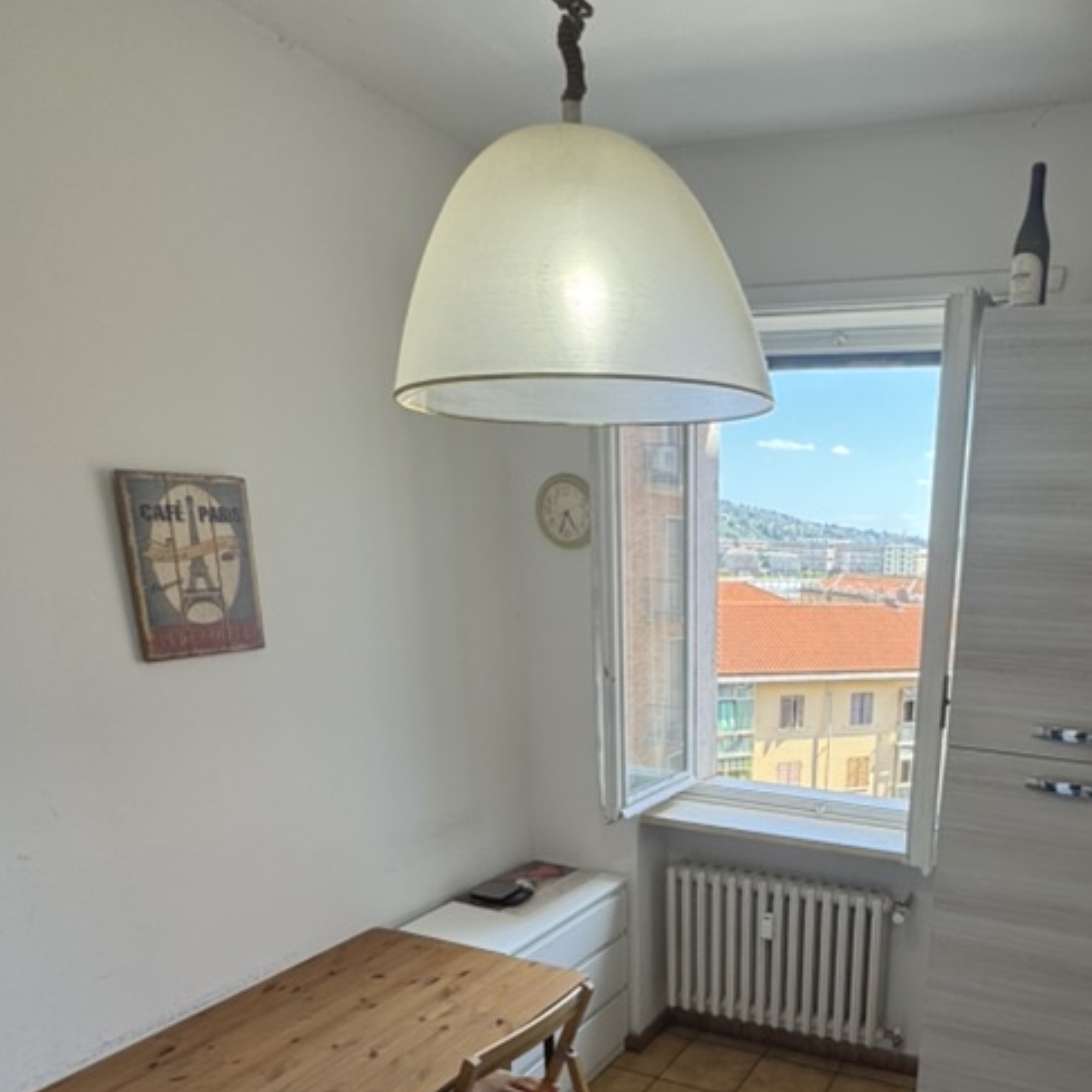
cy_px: 812
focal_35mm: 26
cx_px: 796
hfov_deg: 58.3
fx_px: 928
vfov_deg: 58.0
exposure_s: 1/124
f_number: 2.2
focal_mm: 2.22
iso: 40
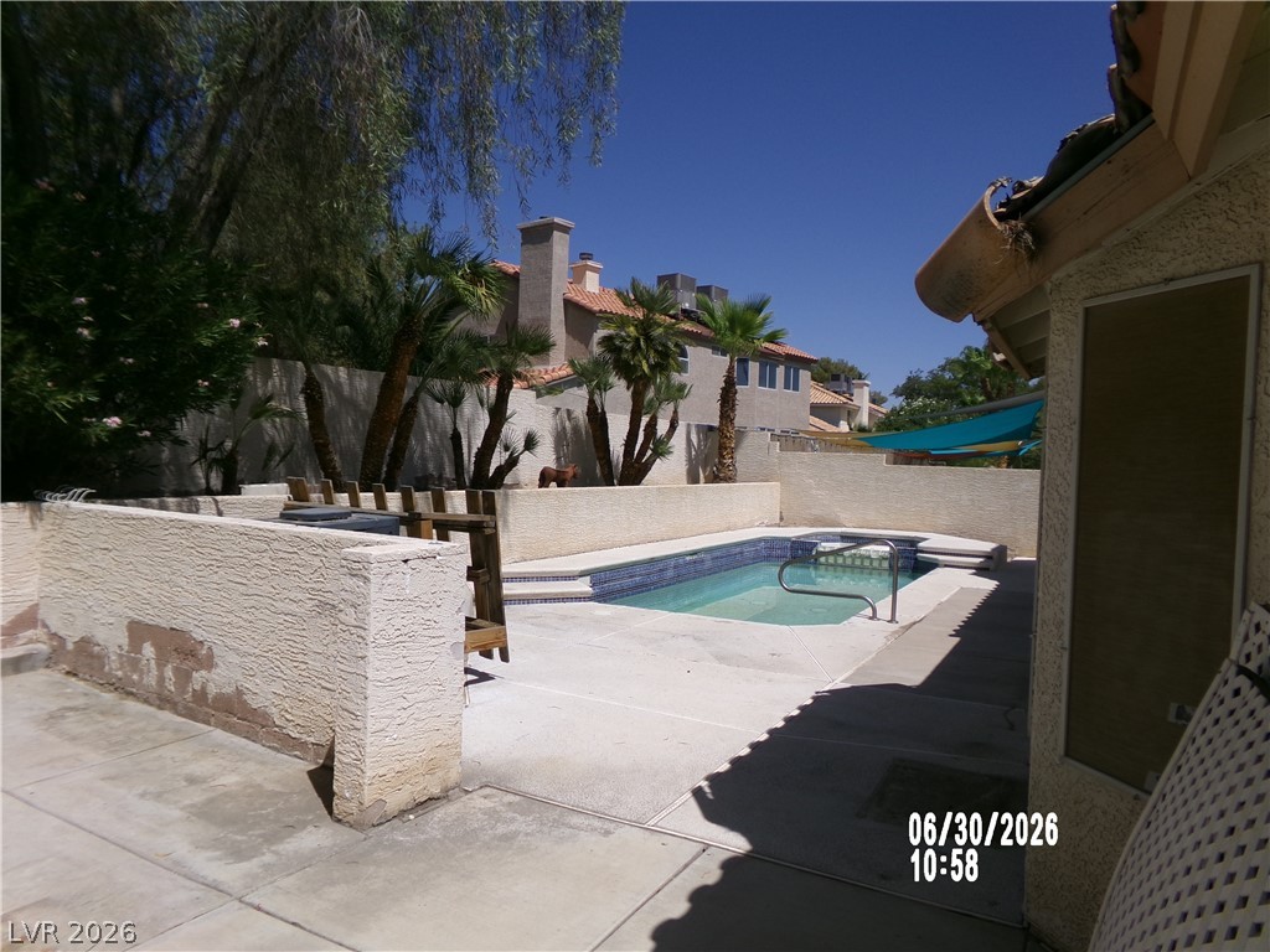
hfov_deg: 71.6
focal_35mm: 24
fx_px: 881
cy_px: 476
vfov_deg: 56.8
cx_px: 635
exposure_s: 1/240
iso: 100
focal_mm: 4.3
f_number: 11.07
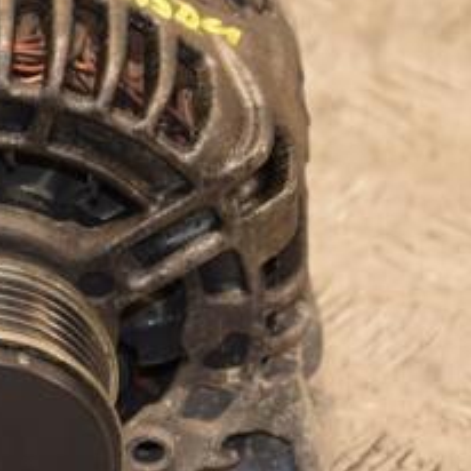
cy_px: 236
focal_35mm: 316
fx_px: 4868
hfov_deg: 5.5
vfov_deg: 5.5
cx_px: -43
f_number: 5.6
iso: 800
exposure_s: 1/80
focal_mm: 85
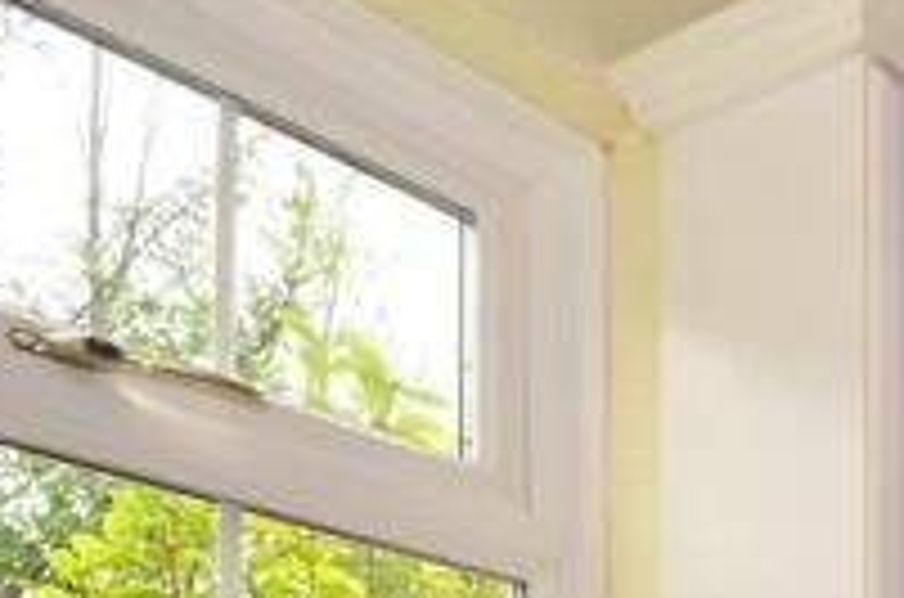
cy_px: 960
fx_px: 1228
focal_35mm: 49
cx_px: 1444
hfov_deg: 25.9
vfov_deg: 21.6
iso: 640
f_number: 11
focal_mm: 10
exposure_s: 1/15
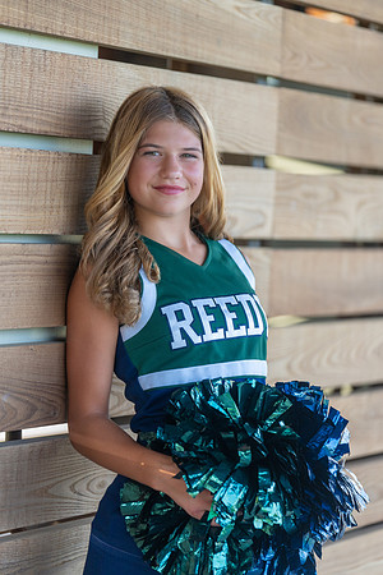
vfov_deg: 12.5
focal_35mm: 165
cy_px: 288
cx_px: 192
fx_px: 2633
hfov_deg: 8.3
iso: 400
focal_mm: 165
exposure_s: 1/250
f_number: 2.8
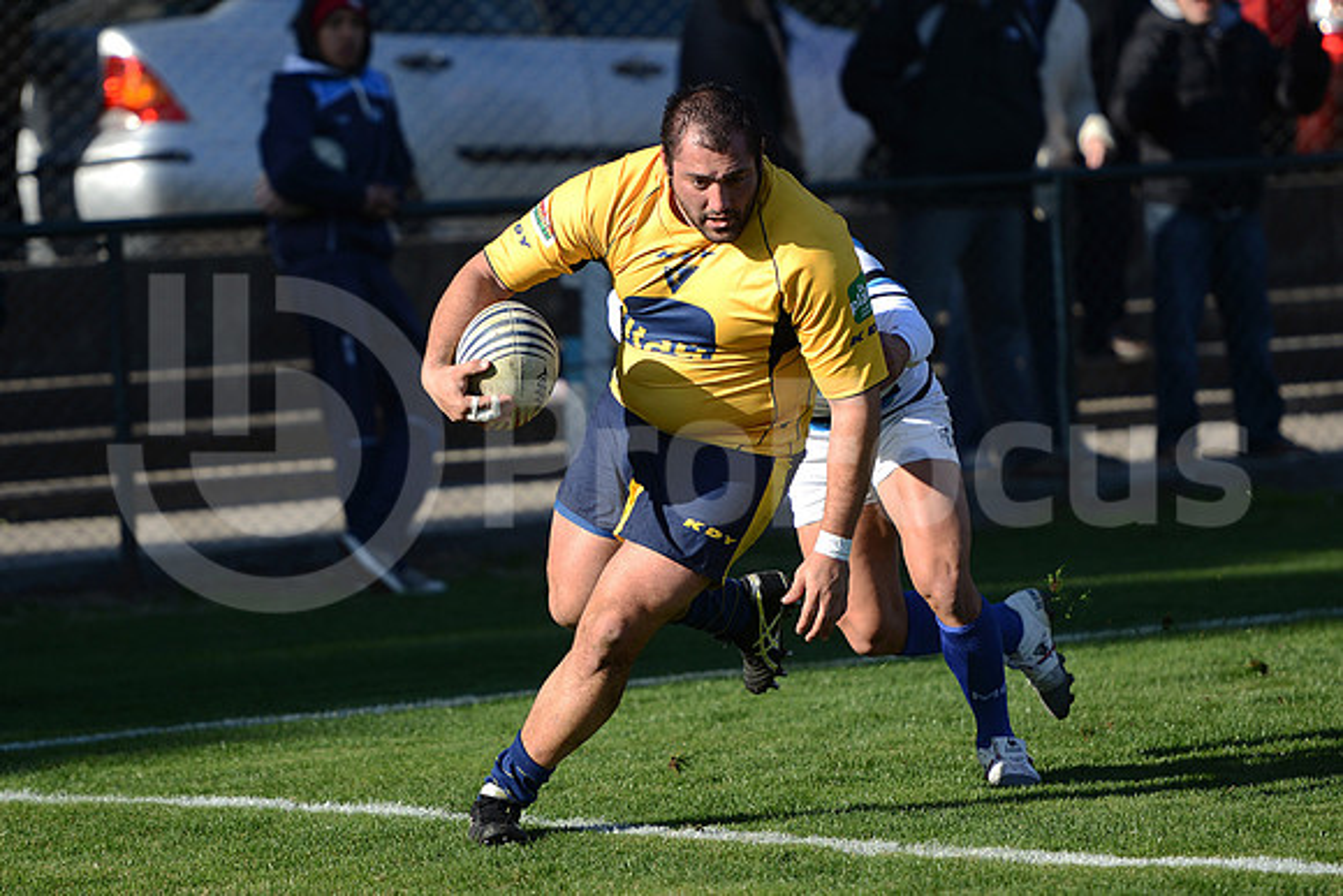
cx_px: 672
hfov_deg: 10.5
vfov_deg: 7.0
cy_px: 448
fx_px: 7276
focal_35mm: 195
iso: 250
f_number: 2.8
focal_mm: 195
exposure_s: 1/2000
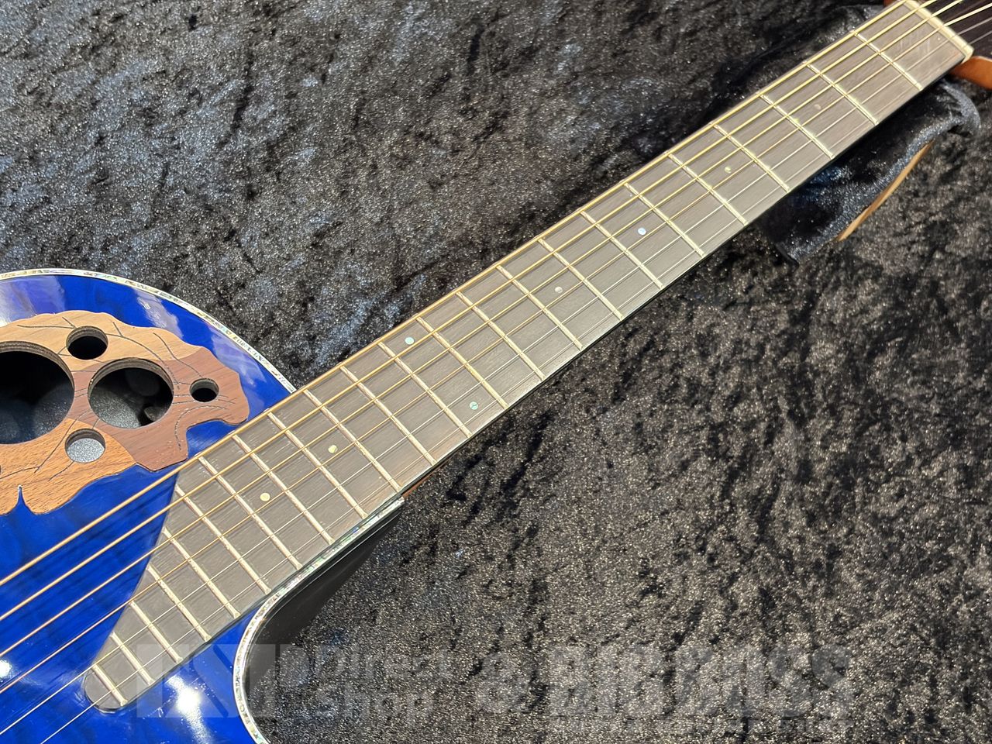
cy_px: 372
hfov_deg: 36.8
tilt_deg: -62.1
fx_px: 1490
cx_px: 496
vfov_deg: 28.0
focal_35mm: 52
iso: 250
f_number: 1.6
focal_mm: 5.96
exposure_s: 1/30
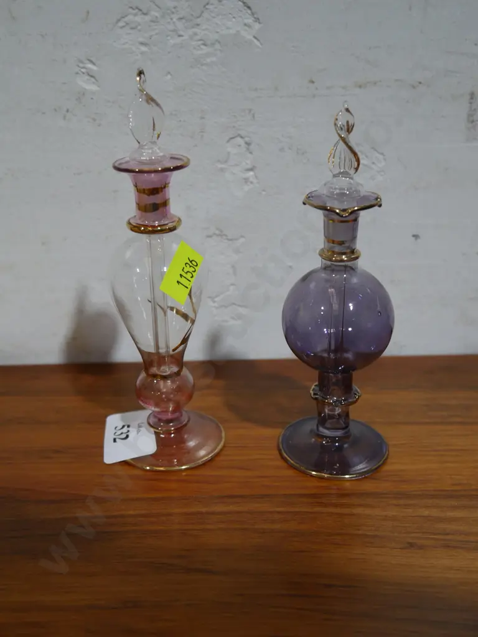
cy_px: 318
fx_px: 700
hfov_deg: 37.7
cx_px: 239
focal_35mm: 38
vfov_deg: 49.0
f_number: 4.1
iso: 500
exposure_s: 1/125
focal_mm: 19
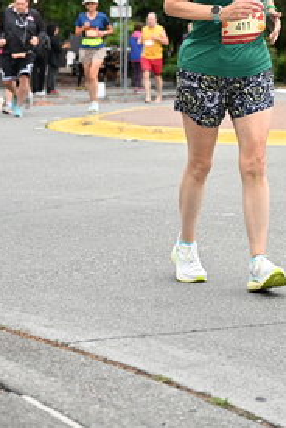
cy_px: 5
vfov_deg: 16.7
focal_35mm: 120
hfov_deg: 11.4
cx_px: 256
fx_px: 1426
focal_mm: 60
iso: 1600
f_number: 4
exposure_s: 1/800
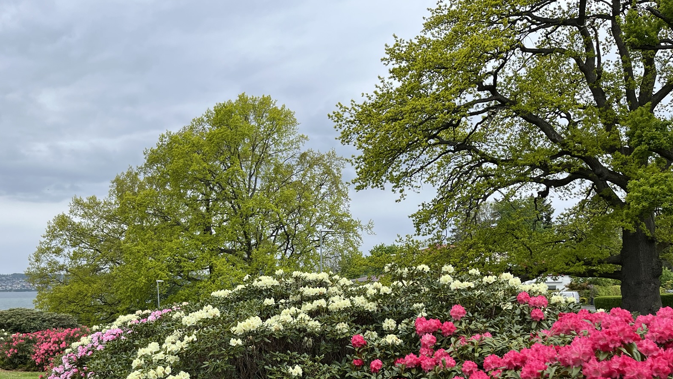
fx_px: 642
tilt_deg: -2.0
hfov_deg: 54.8
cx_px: 262
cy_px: 286
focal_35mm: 36
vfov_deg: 32.2
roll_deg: +1.0
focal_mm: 5.1
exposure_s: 1/864
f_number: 1.6
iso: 50
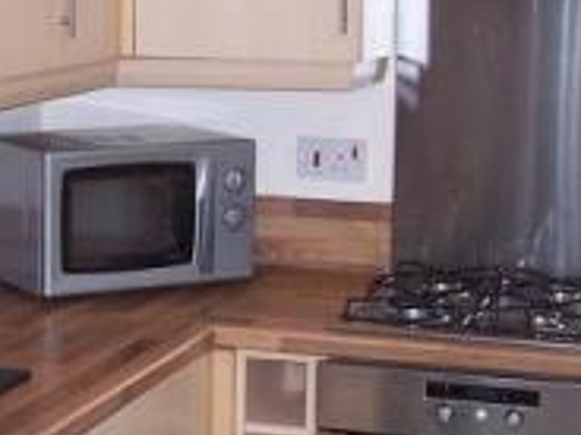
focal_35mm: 108
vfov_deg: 13.7
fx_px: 1813
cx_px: 156
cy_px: 273
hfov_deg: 18.1
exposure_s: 1/60
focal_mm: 5.6
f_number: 2.7
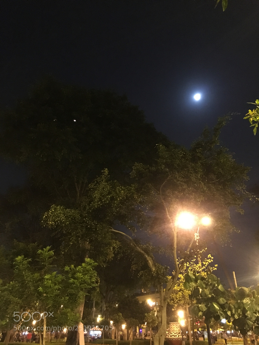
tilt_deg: +30.4
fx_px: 289
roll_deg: +0.0
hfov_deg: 48.2
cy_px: 172
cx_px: 130
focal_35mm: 29
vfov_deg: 61.7
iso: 640
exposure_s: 1/15
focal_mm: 4.15
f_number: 2.2
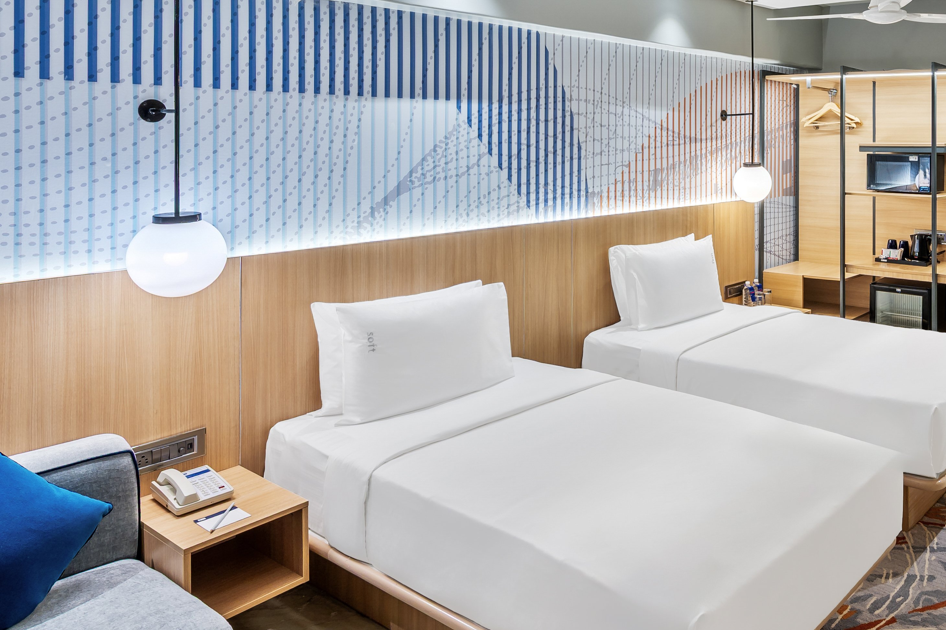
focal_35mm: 29
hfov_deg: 58.0
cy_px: 129
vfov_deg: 43.0
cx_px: 778
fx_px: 762
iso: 100
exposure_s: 1/5
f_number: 9
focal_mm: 14
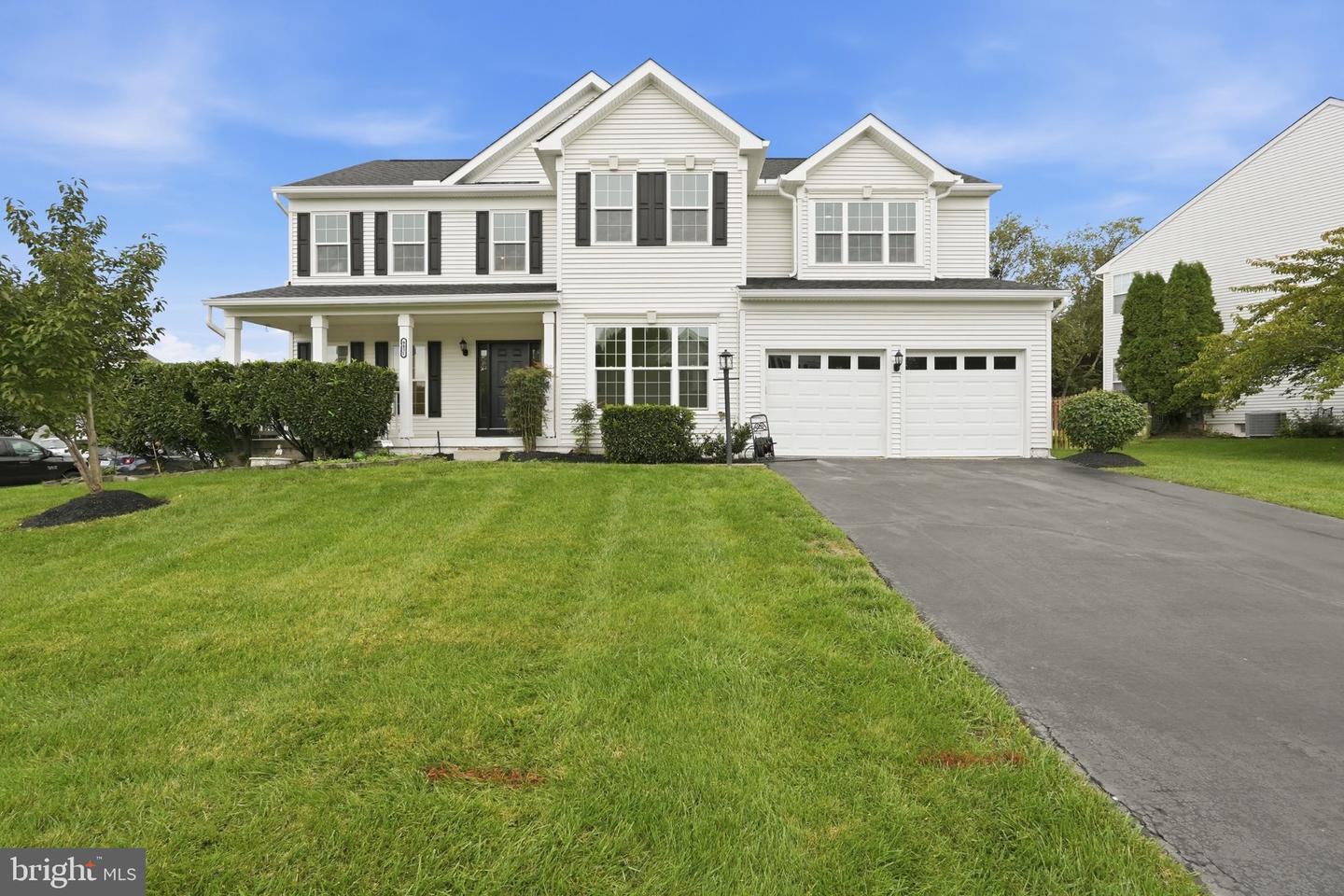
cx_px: 672
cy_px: 448
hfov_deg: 96.7
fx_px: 597
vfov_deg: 73.7
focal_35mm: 16
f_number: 8
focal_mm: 16
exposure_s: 1/250
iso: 1000
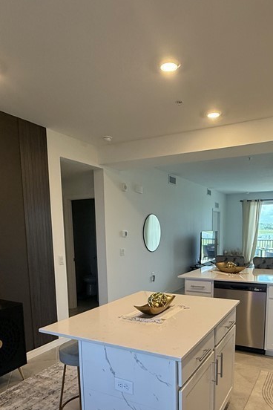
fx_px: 307
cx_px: 154
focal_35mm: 27
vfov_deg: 65.7
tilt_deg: -8.1
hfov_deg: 47.8
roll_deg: +0.7
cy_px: 271
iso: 200
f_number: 2.2
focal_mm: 2.22
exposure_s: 1/120
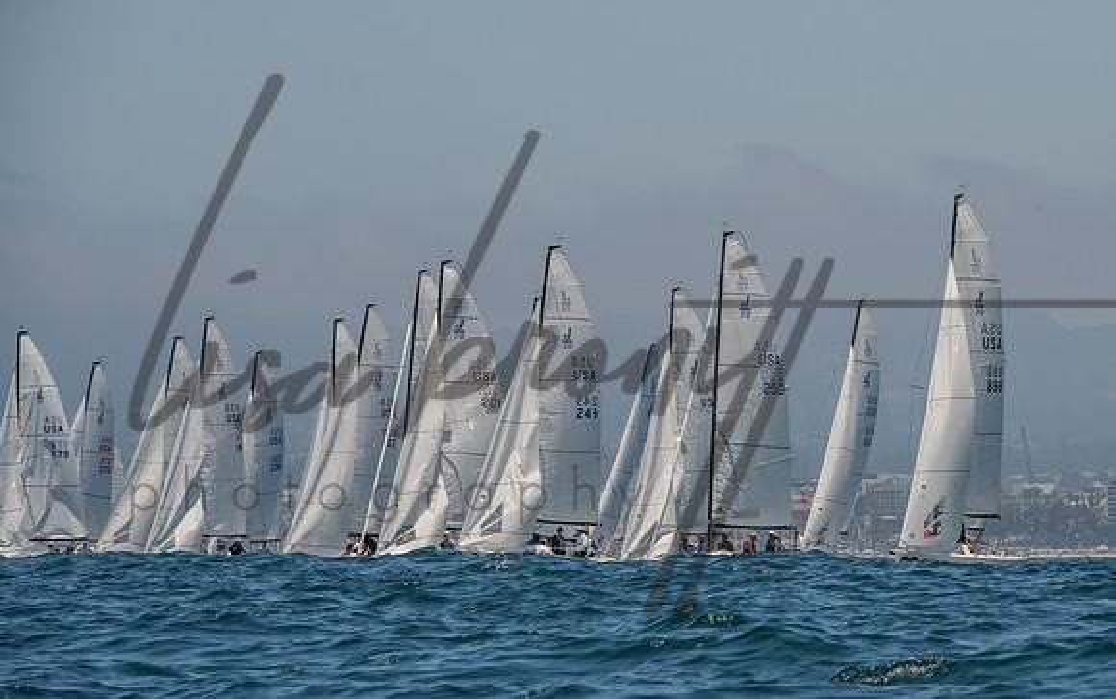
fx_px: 7094
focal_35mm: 233
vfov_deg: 5.6
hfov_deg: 9.0
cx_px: 798
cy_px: 401
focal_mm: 160
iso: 640
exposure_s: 1/1000
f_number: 9
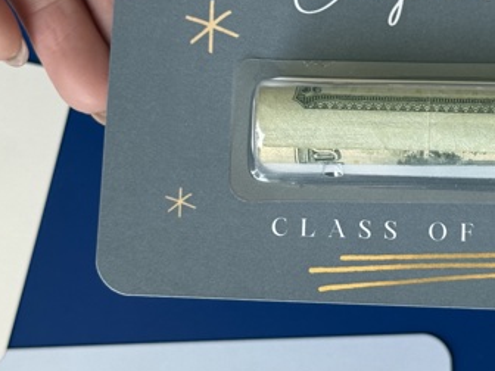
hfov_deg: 19.5
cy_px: 152
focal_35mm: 100
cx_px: 357
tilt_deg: -80.9
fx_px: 1430
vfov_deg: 14.8
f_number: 1.78
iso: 80
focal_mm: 6.76
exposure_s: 1/154
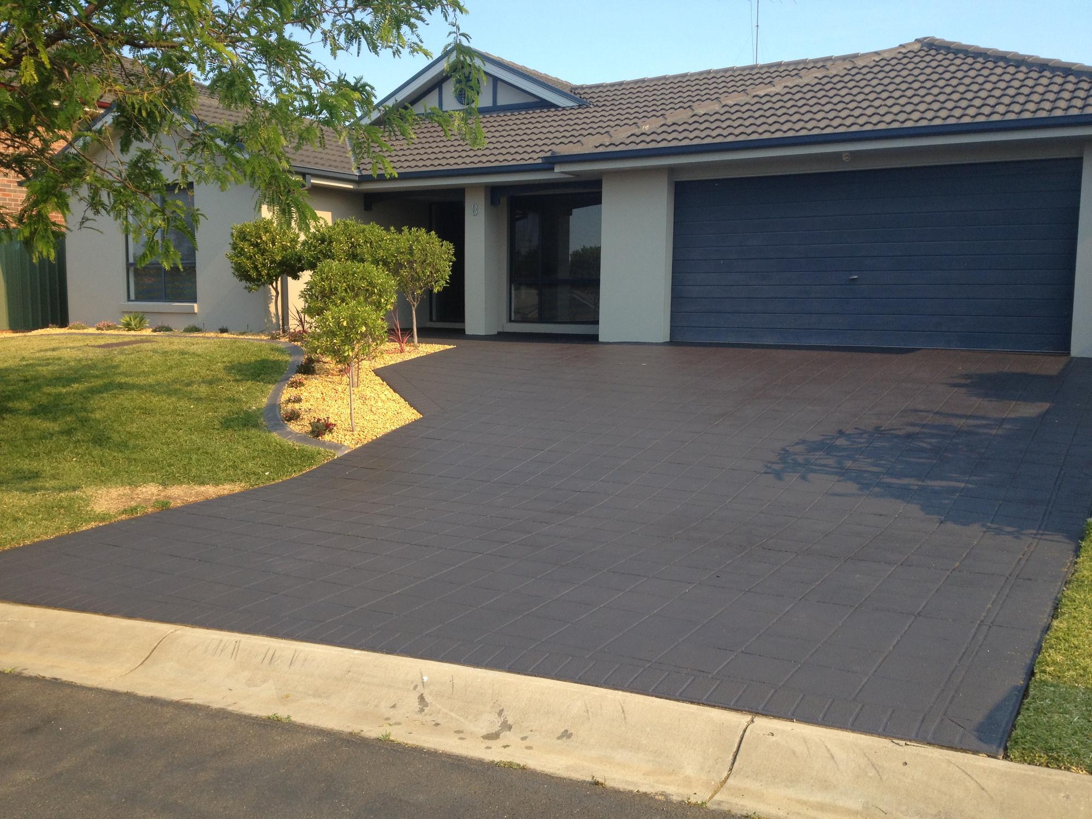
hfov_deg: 52.6
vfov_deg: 40.7
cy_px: 410
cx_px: 546
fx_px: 1104
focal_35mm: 35
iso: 50
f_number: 2.4
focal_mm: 4.28
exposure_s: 1/657
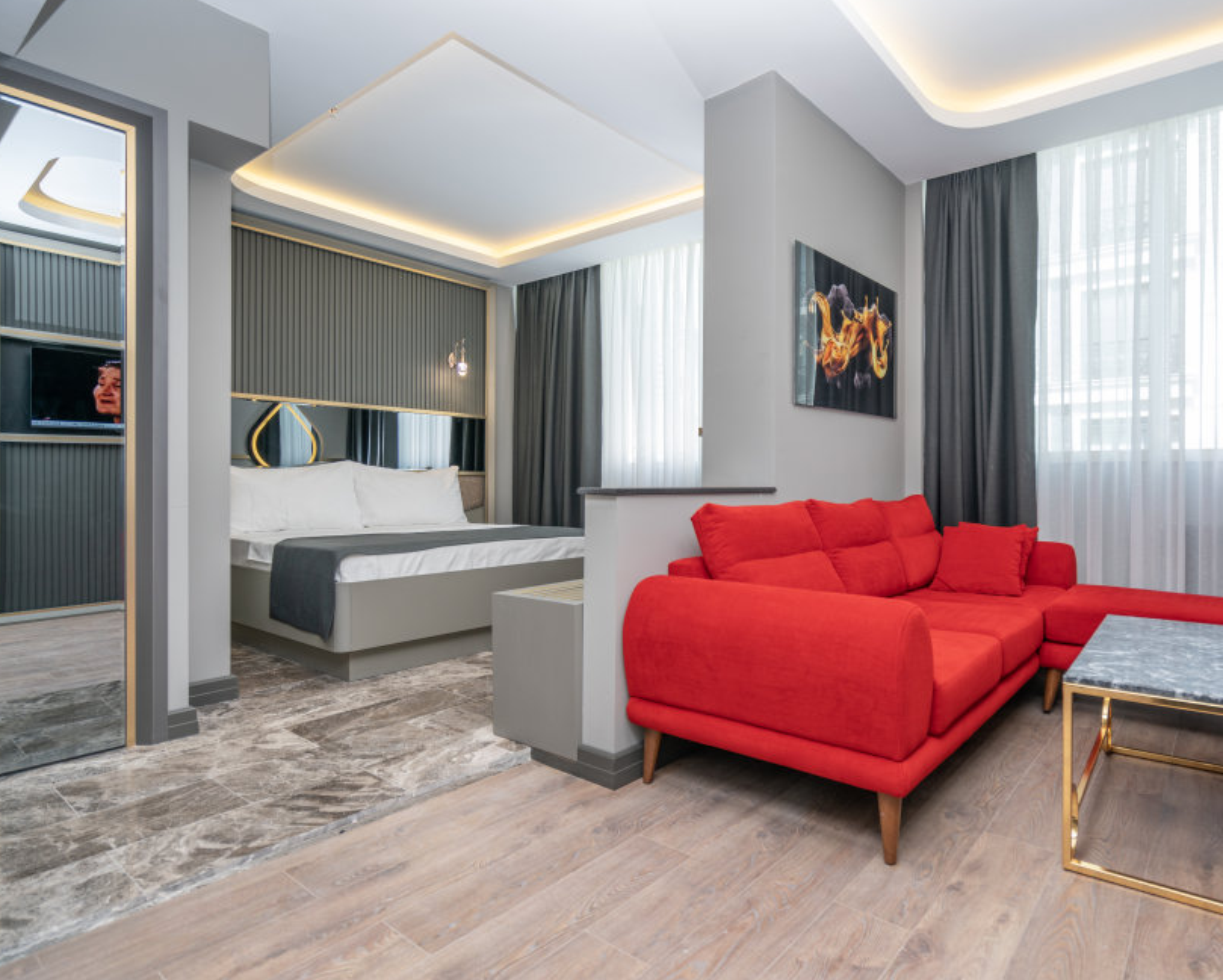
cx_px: 751
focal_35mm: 19
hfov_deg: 81.9
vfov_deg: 70.9
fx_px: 688
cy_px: 482
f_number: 4
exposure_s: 1/20
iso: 100
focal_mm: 16
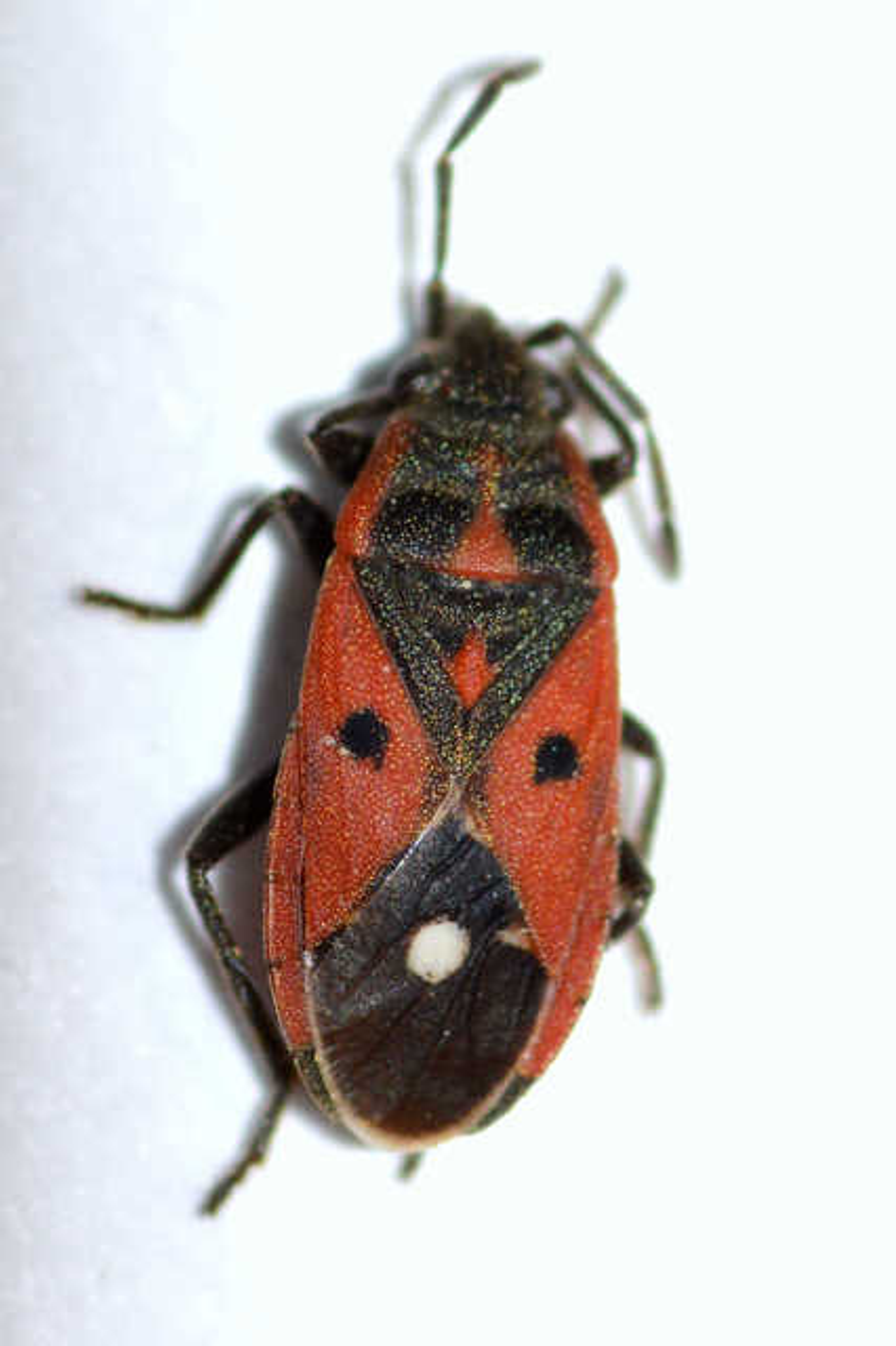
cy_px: 673
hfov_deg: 9.1
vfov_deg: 13.7
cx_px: 448
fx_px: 5606
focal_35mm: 150
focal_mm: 100
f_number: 14
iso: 400
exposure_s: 1/200
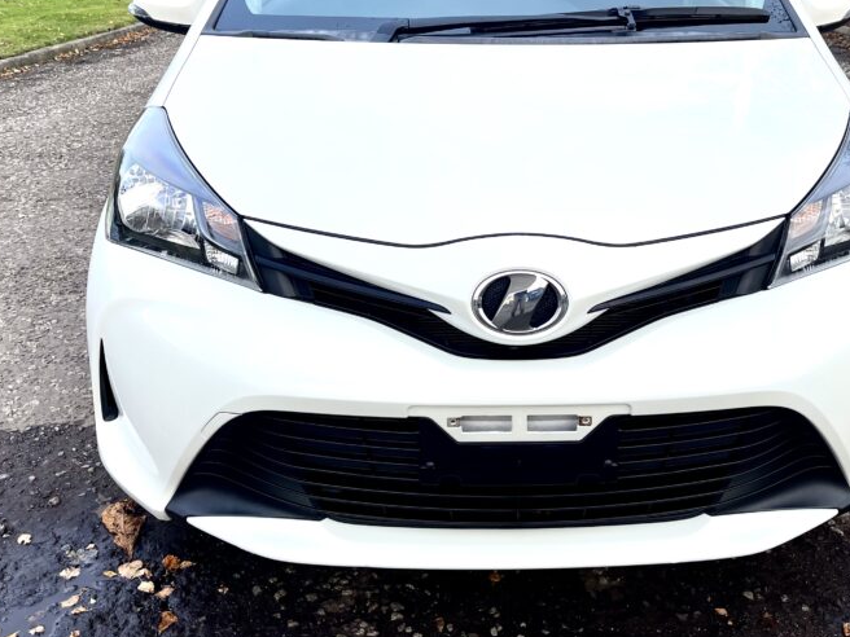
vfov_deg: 36.5
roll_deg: -0.3
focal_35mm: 39
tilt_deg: -17.3
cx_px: 522
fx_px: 958
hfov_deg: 47.5
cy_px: 219
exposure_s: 1/306
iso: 32
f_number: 1.6
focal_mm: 5.1
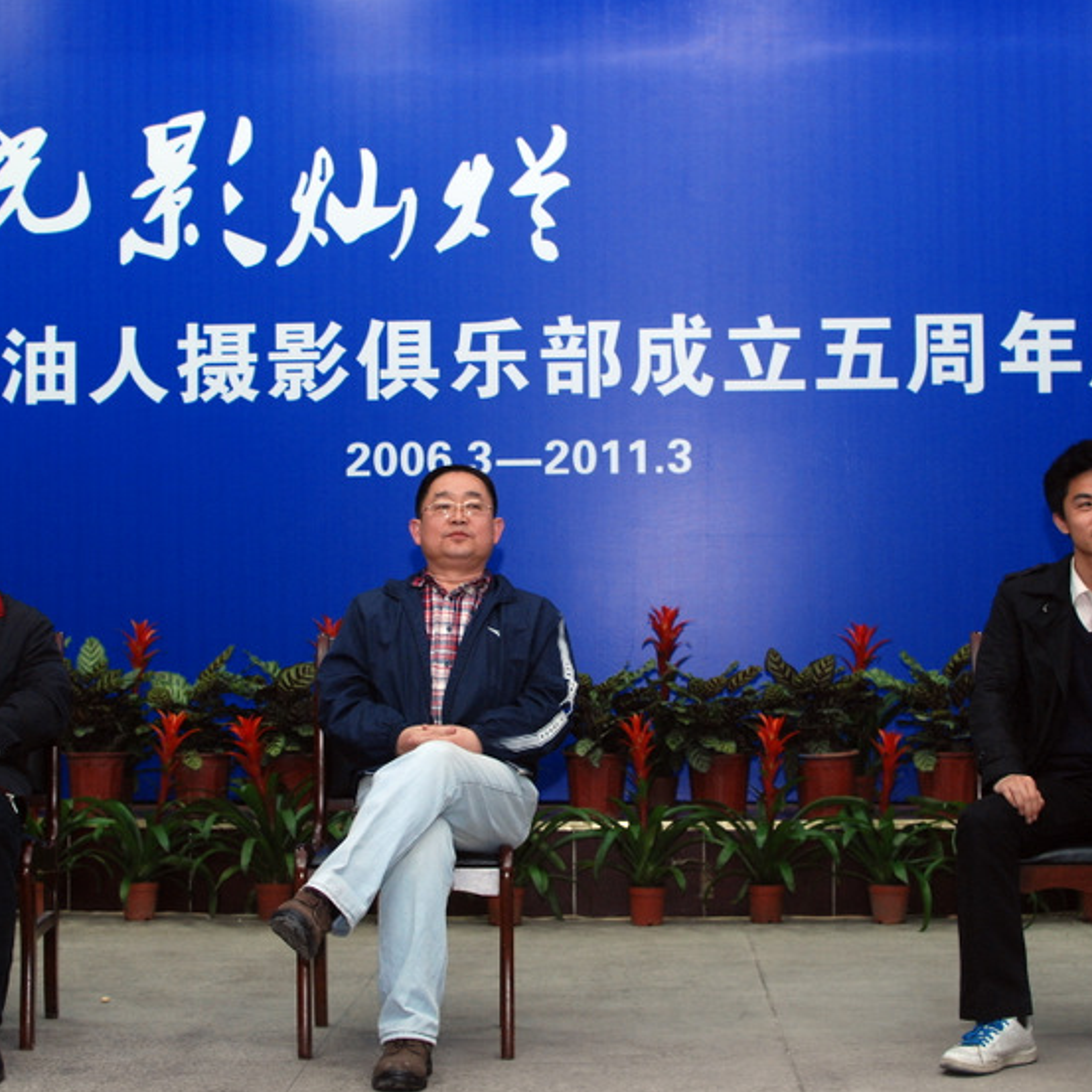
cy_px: 542
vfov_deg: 25.1
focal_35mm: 69
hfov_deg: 25.1
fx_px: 2450
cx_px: 502
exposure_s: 1/60
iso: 400
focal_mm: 35
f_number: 4
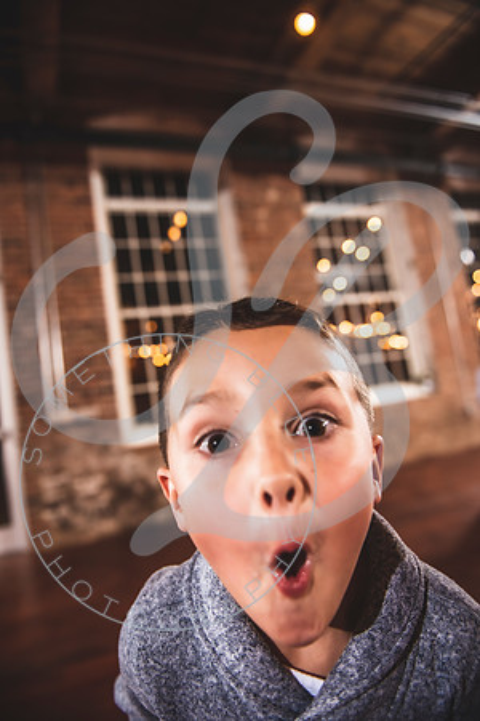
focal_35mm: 24
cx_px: 240
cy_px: 360
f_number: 2.8
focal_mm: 24
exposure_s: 1/125
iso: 400
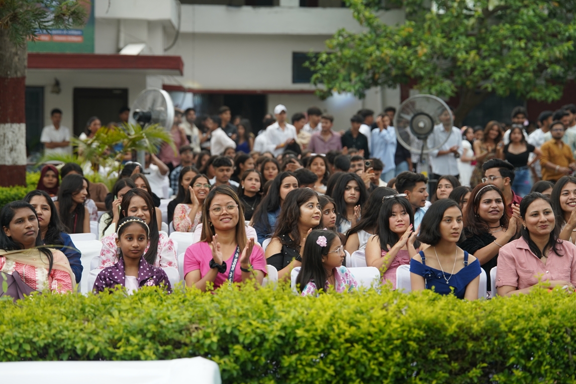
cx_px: 281
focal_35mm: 89
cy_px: 195
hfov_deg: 22.9
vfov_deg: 15.4
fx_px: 1424
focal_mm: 85
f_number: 2.8
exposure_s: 1/320
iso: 400
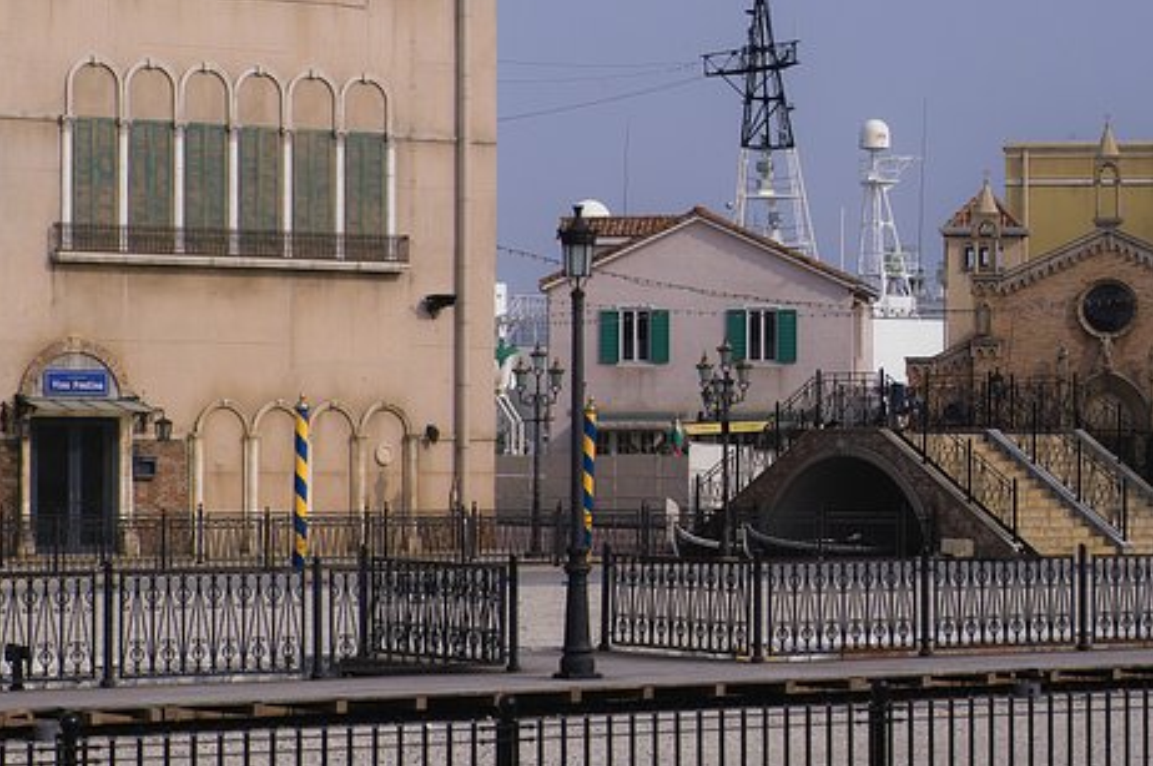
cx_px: 616
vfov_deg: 10.4
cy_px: 383
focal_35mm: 132
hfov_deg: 15.5
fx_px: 4223
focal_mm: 70
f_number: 5.6
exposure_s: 1/320
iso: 100
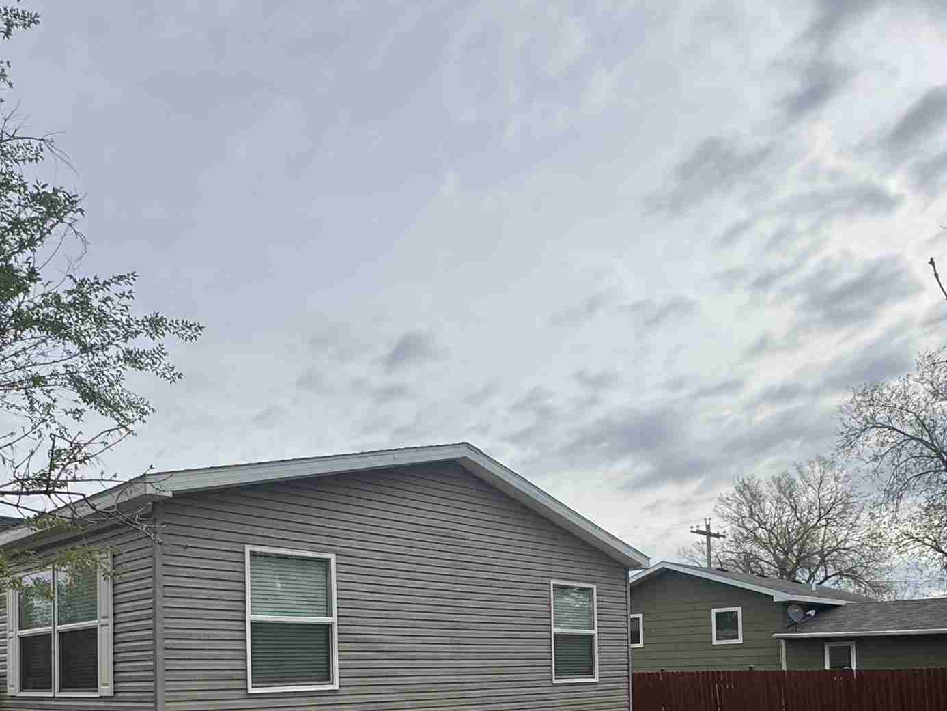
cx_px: 449
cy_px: 644
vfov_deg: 41.7
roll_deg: +0.8
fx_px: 848
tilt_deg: +2.2
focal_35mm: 31
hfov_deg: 58.3
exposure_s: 1/2494
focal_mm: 2.22
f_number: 2.2
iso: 50
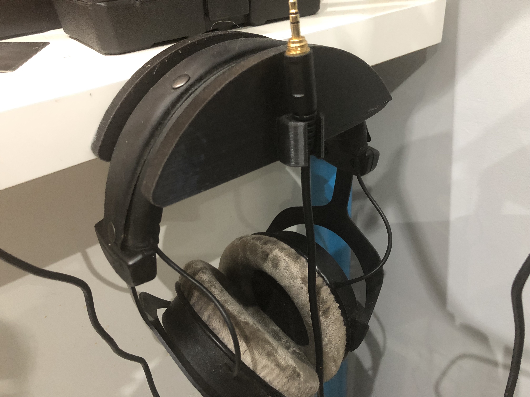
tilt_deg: -28.5
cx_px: 265
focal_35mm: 28
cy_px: 198
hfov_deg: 63.4
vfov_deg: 49.7
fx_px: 429
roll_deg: +3.5
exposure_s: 1/6
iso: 100
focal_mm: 3.99
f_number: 1.8
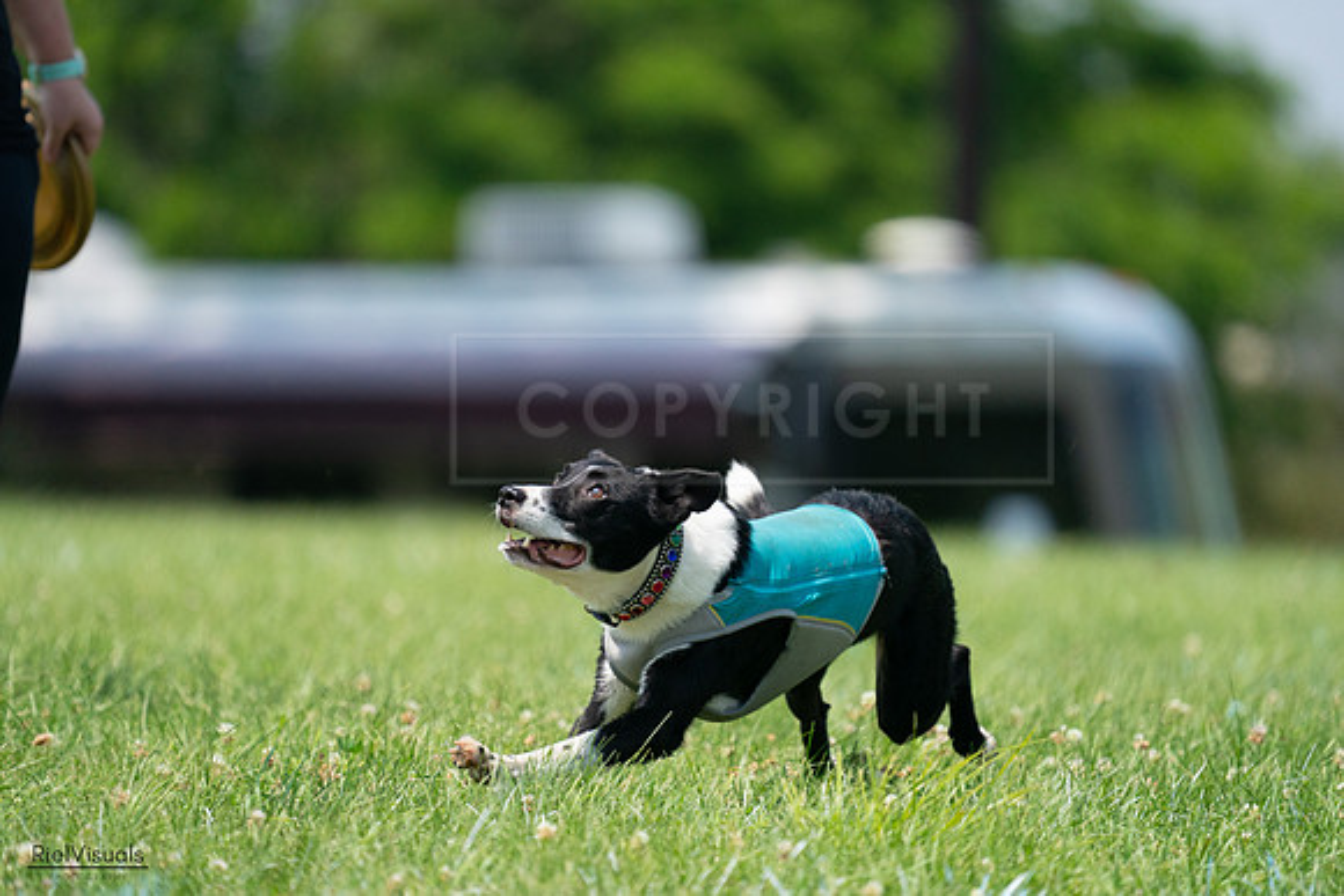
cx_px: 672
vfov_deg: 2.5
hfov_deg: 3.7
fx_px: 20649
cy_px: 448
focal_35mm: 553
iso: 1250
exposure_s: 1/4000
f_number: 6.3
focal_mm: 553
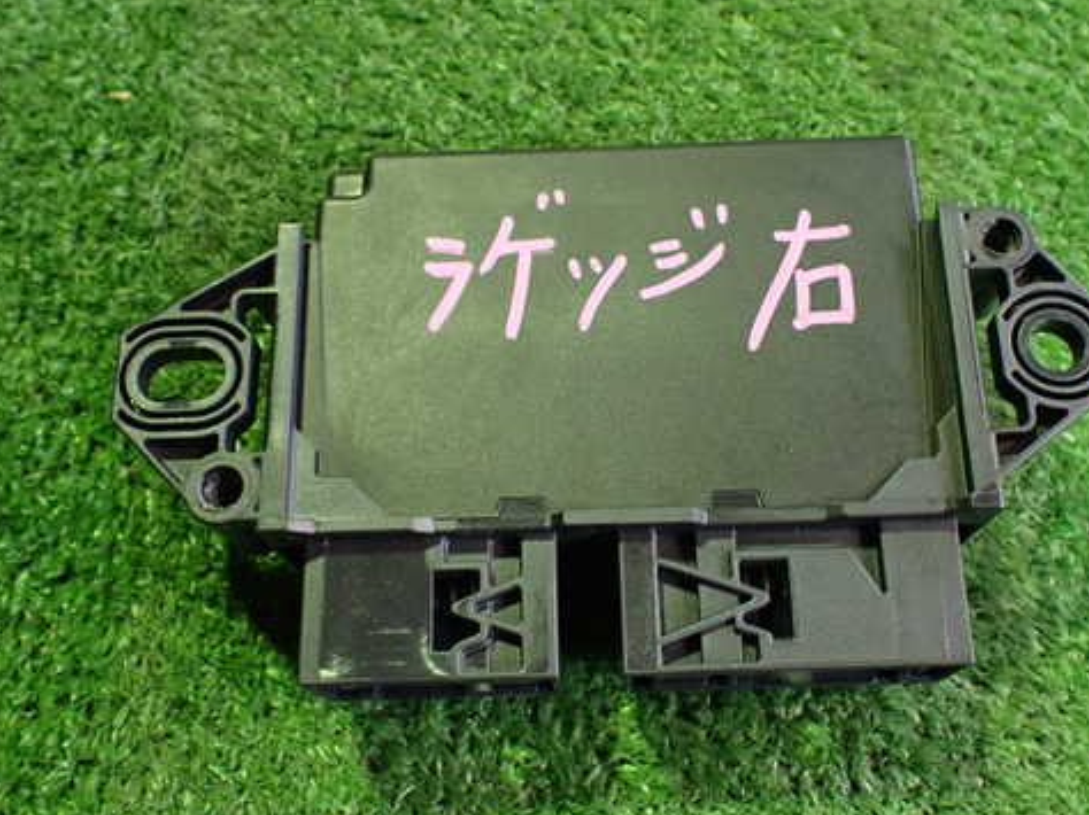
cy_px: 399
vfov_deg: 37.7
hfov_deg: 48.9
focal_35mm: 38
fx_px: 1195
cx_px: 600
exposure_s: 1/40
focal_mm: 5.4
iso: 800
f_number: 2.3
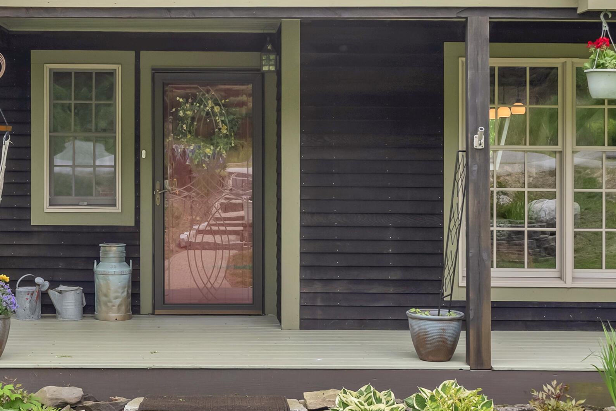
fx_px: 1130
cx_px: 222
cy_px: 180
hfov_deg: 30.3
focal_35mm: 66
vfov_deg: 20.6
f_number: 7.1
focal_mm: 35
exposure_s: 1/200
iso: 320
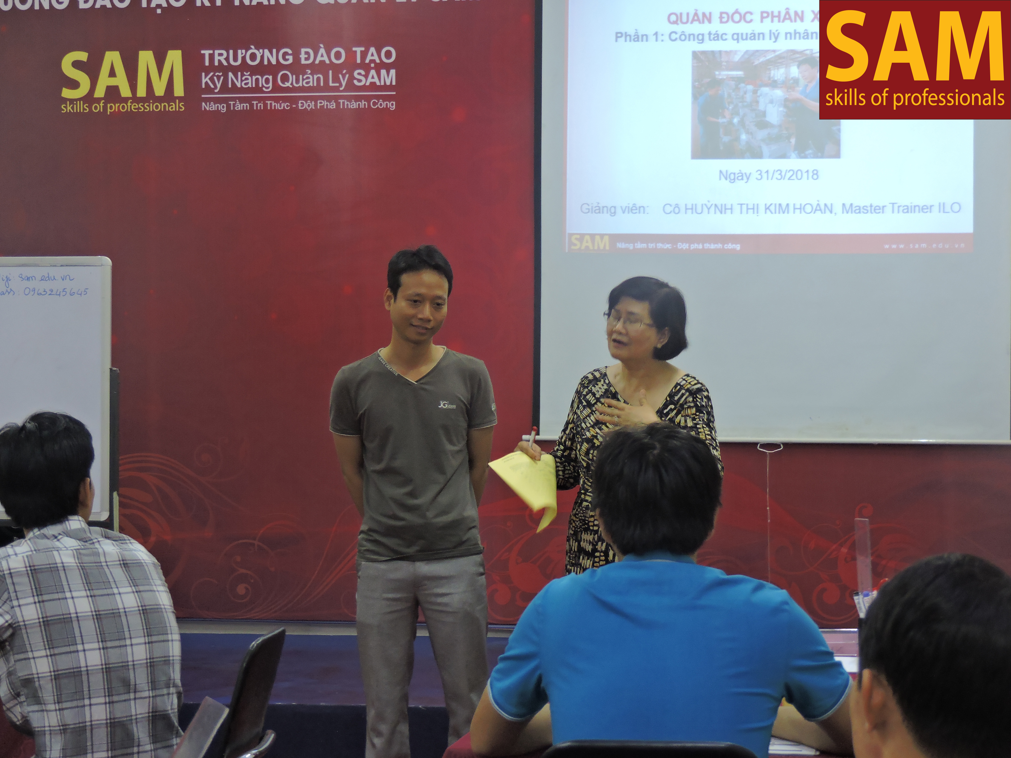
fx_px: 2483
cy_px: 379
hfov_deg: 23.0
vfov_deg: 17.4
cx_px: 506
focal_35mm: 85
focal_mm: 15.2
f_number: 4
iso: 400
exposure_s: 1/25
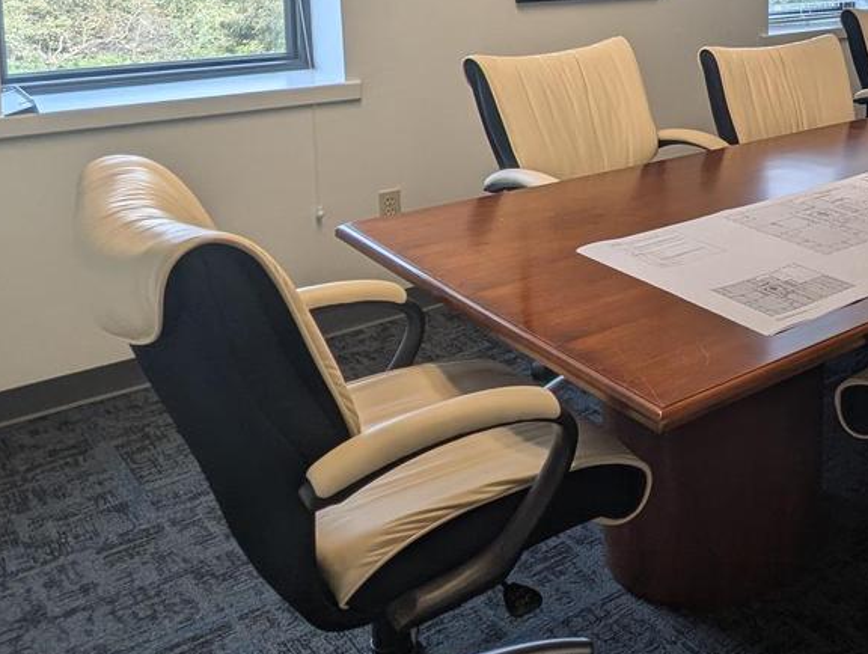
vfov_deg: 33.6
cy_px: 35
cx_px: 901
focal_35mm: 40
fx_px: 1005
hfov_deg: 40.0
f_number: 2.2
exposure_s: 1/176
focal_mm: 2.35
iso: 44
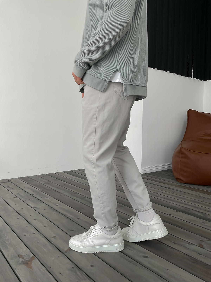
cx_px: 106
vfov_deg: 61.7
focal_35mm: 29
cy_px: 141
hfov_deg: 48.2
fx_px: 236
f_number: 1.8
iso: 32
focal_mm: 3
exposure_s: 1/120
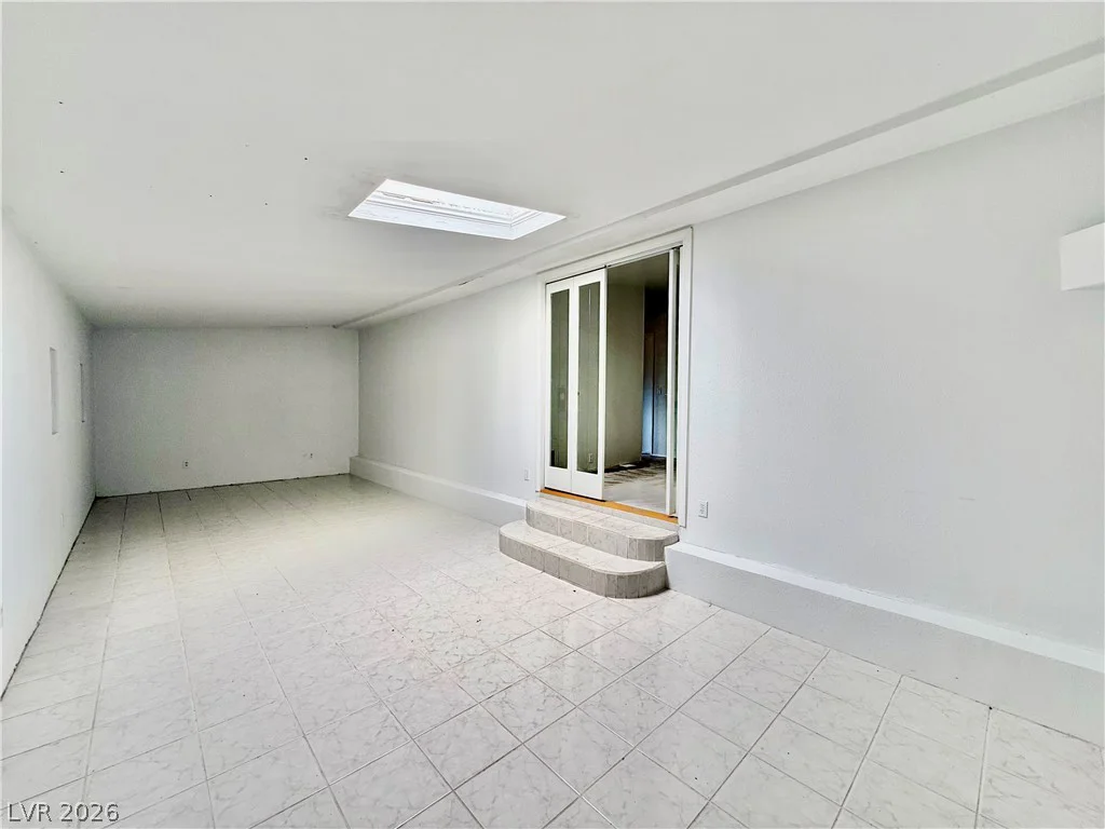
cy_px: 414
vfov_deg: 85.7
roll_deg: -0.8
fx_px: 447
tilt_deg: -0.8
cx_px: 552
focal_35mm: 14
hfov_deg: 102.1
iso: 80
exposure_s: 1/99
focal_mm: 2.22
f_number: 2.2
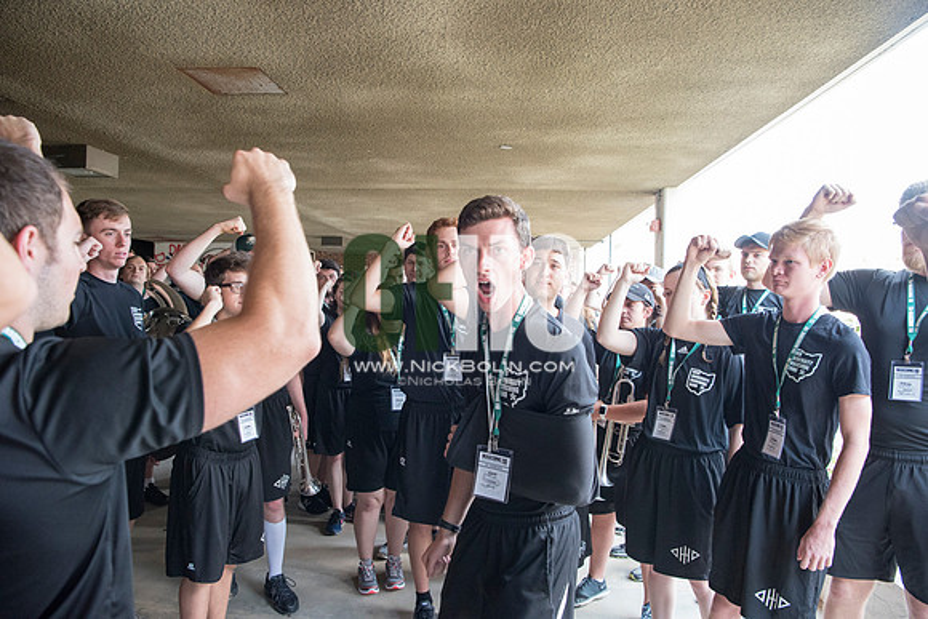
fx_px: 670
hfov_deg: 69.4
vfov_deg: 49.6
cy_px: 310
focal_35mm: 26
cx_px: 464
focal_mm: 26
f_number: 5
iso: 2500
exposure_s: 1/250
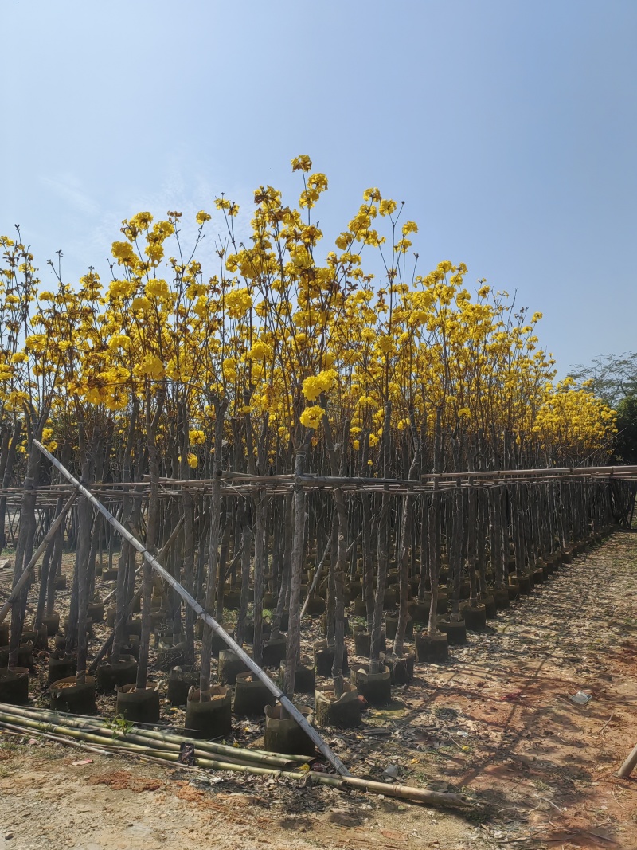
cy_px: 425
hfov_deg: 51.3
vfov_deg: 65.3
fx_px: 663
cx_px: 318
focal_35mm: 27
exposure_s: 1/5714
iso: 50
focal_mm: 5.52
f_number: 1.9
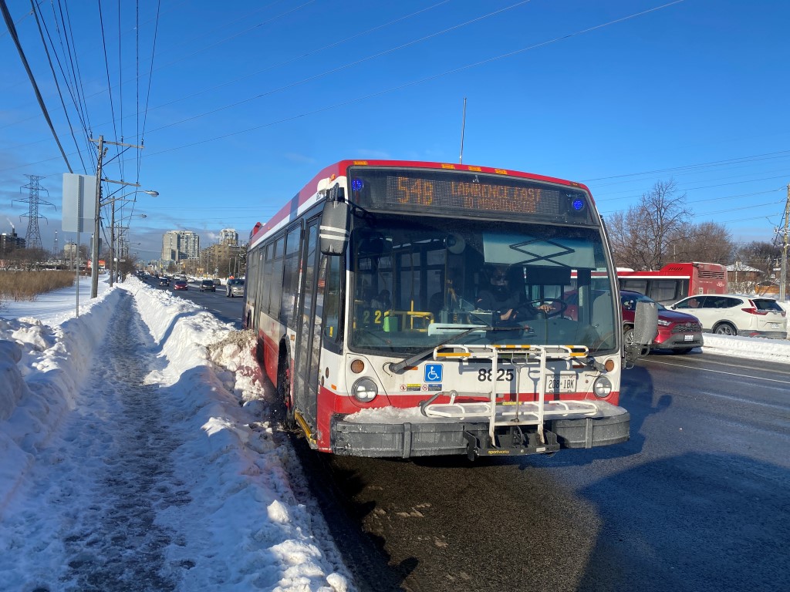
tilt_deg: -2.7
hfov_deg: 67.3
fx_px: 593
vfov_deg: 53.1
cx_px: 395
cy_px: 296
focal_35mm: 26
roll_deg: -2.0
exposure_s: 1/3401
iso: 32
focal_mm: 4.25
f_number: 1.8
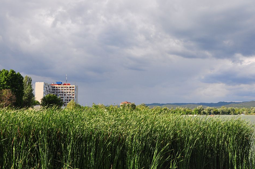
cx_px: 127
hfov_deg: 49.6
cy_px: 86
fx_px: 276
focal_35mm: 39
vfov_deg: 34.1
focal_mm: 24
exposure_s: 1/250
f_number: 8
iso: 200
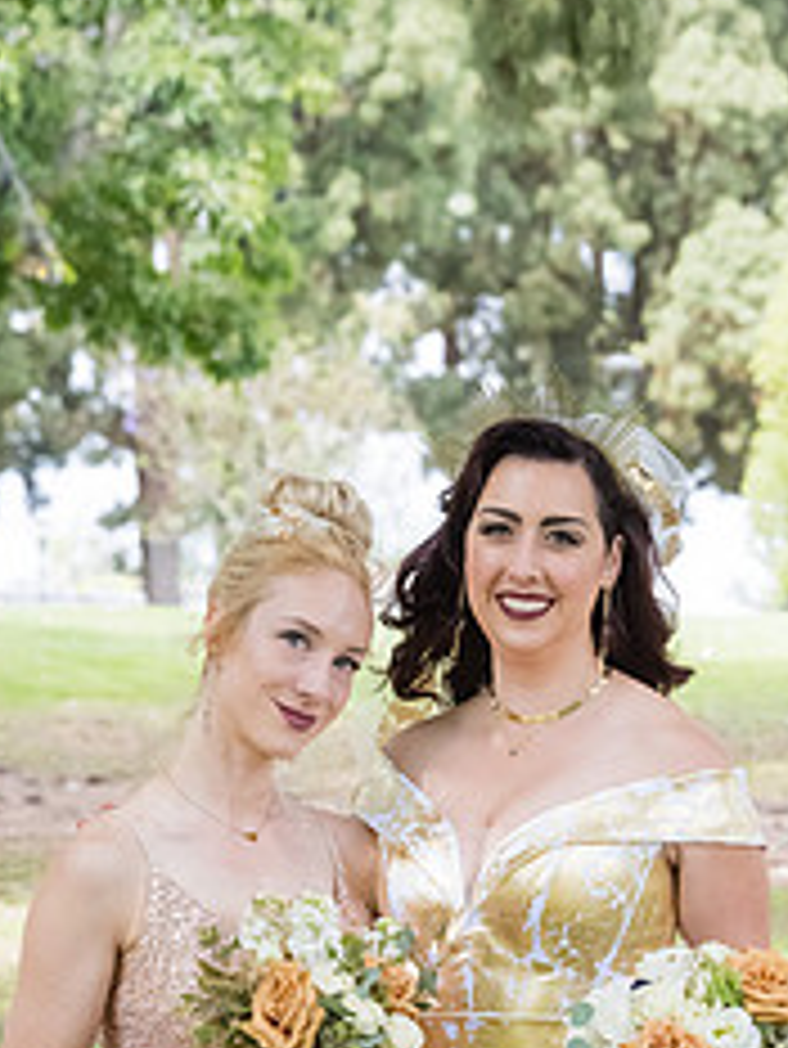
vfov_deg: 15.0
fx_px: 3942
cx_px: 464
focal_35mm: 130
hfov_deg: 11.4
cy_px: 976
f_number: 5.6
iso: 1250
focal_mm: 70
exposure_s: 1/1600
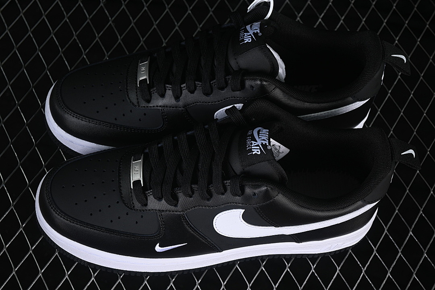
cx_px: 218
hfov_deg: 27.0
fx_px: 906
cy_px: 145
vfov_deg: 18.2
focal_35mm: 75
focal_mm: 50
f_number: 6.3
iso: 160
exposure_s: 1/50
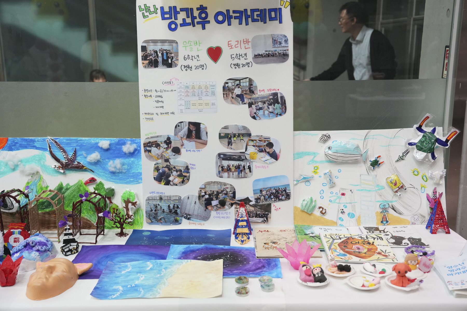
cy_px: 156
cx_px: 234
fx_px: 558
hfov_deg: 45.4
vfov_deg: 31.2
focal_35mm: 43
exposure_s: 1/160
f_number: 4
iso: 2500
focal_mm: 43
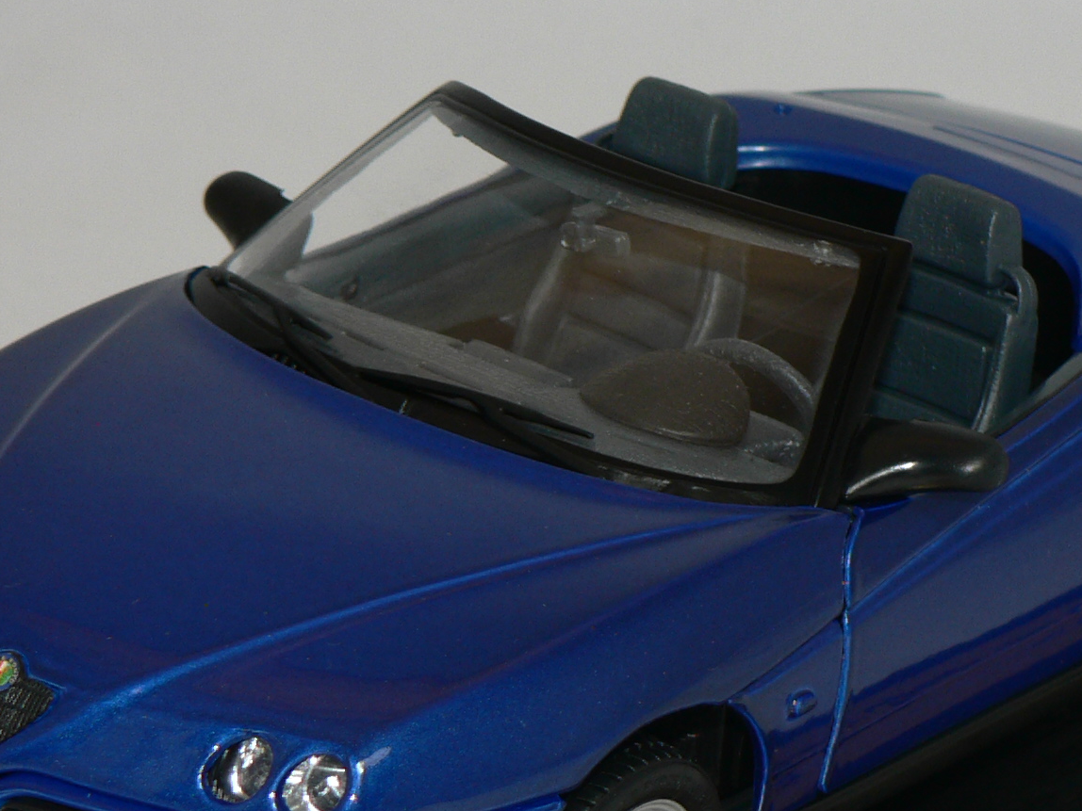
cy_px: 492
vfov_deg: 9.0
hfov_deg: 12.0
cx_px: 700
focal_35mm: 165
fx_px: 5157
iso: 80
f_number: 3.2
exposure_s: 1/60
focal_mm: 12.4
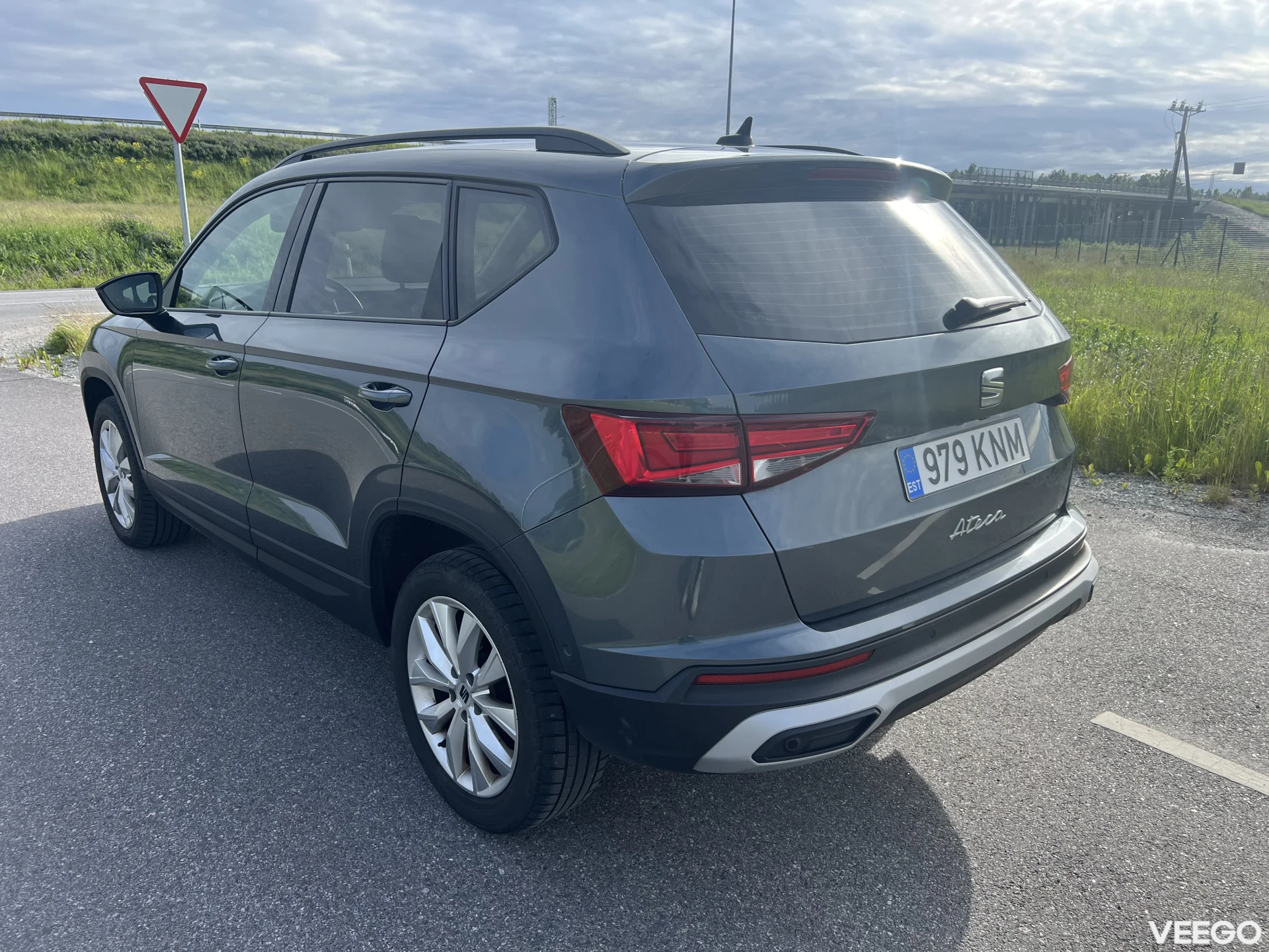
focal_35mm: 26
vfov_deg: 53.1
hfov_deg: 67.3
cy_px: 476
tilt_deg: -14.5
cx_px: 634
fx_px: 953
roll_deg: -0.1
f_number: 1.5
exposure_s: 1/2045
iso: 50
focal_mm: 5.7
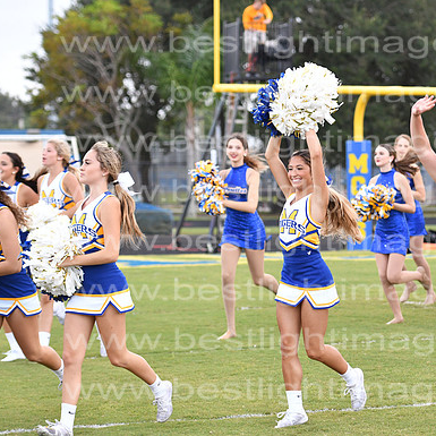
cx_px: 322
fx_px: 2465
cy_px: 218
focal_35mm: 173
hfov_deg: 10.1
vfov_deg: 10.1
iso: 800
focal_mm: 90
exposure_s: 1/500
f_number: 3.2
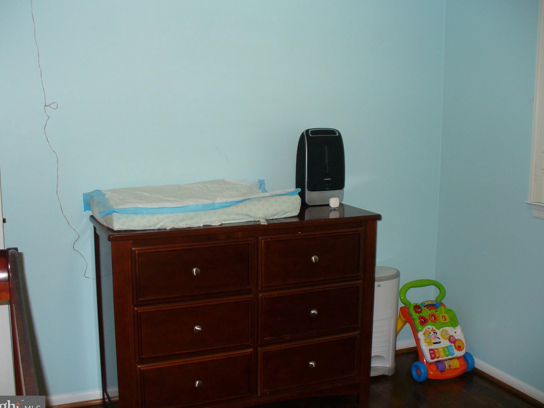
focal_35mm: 40
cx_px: 268
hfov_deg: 46.8
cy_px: 199
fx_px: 629
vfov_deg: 36.0
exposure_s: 1/30
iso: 100
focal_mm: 6.1
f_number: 2.8
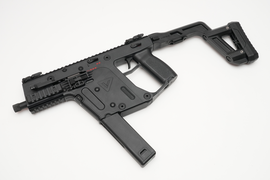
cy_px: 90
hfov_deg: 42.7
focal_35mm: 46
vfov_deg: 29.2
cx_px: 135
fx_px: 345
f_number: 22
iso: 1600
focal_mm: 46
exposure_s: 1/60
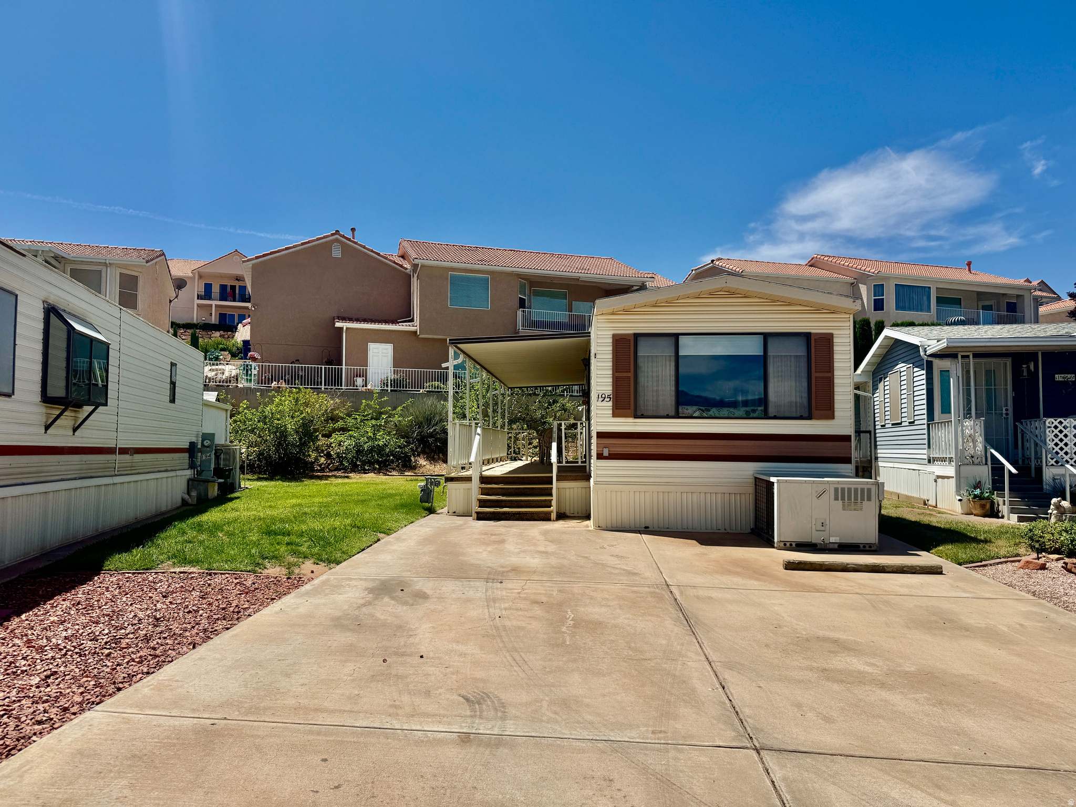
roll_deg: -0.2
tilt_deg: +2.5
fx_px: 746
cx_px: 538
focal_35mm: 24
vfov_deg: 56.8
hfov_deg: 71.6
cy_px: 404
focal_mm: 6.76
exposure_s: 1/7937
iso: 80
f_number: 1.78
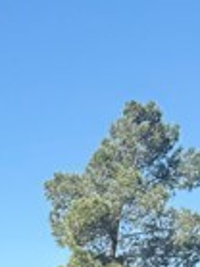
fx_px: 1366
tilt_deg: -16.0
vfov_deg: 8.8
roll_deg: +0.5
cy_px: 853
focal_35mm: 177
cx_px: -377
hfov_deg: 7.5
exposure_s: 1/2299
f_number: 1.78
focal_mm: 6.76
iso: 80
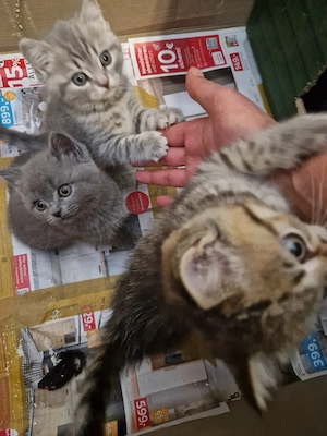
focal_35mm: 23
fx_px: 290
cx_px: 164
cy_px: 218
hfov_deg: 58.9
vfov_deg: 73.9
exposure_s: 1/25
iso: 640
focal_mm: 5.4
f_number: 1.8
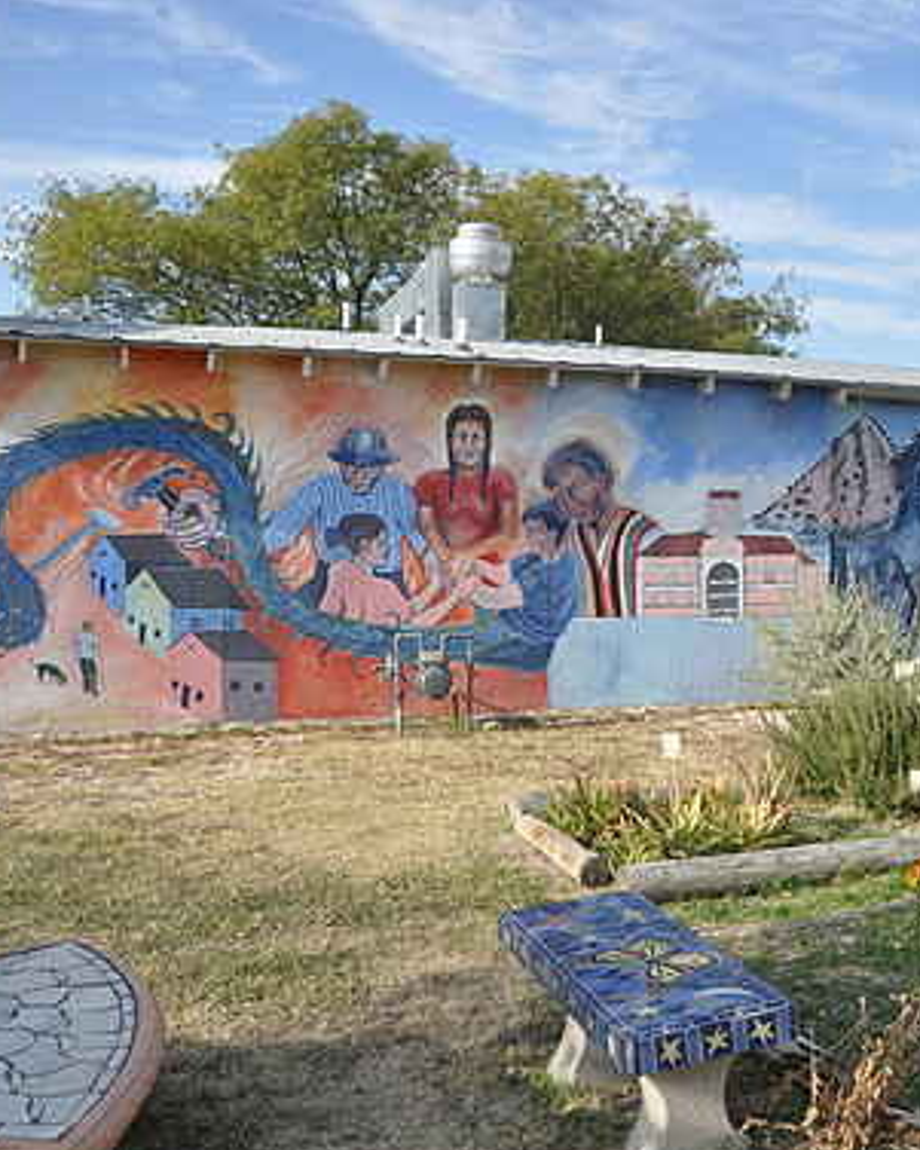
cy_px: 586
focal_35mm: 39
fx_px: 1327
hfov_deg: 36.8
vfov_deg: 46.8
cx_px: 749
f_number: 6.3
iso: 200
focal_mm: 18
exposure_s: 1/160
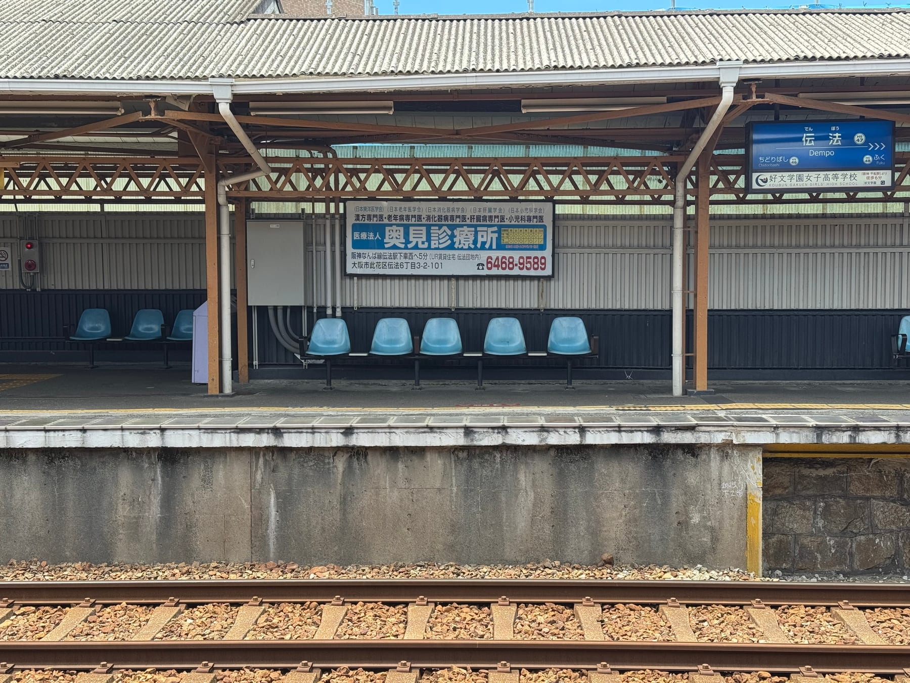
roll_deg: -0.1
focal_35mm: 48
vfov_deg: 30.3
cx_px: 455
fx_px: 1262
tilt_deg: -4.4
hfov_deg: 39.7
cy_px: 342
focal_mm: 6.76
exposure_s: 1/633
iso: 64
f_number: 1.78
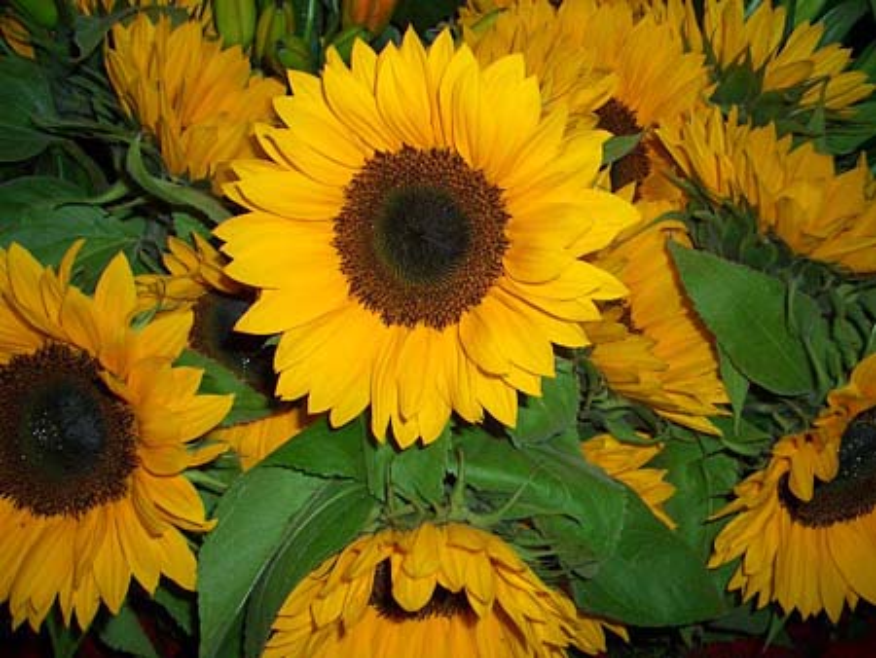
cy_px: 329
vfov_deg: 40.7
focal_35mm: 35
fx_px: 886
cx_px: 438
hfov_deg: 52.6
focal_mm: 5.8
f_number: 4.3
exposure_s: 1/60
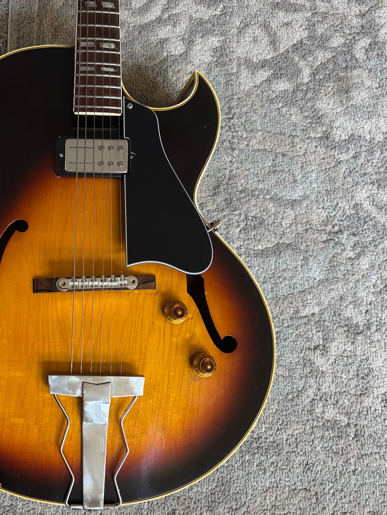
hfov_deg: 40.7
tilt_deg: -84.4
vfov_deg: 55.3
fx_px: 492
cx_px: 63
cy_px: 264
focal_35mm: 33
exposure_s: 1/60
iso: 800
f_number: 1.78
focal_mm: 6.76
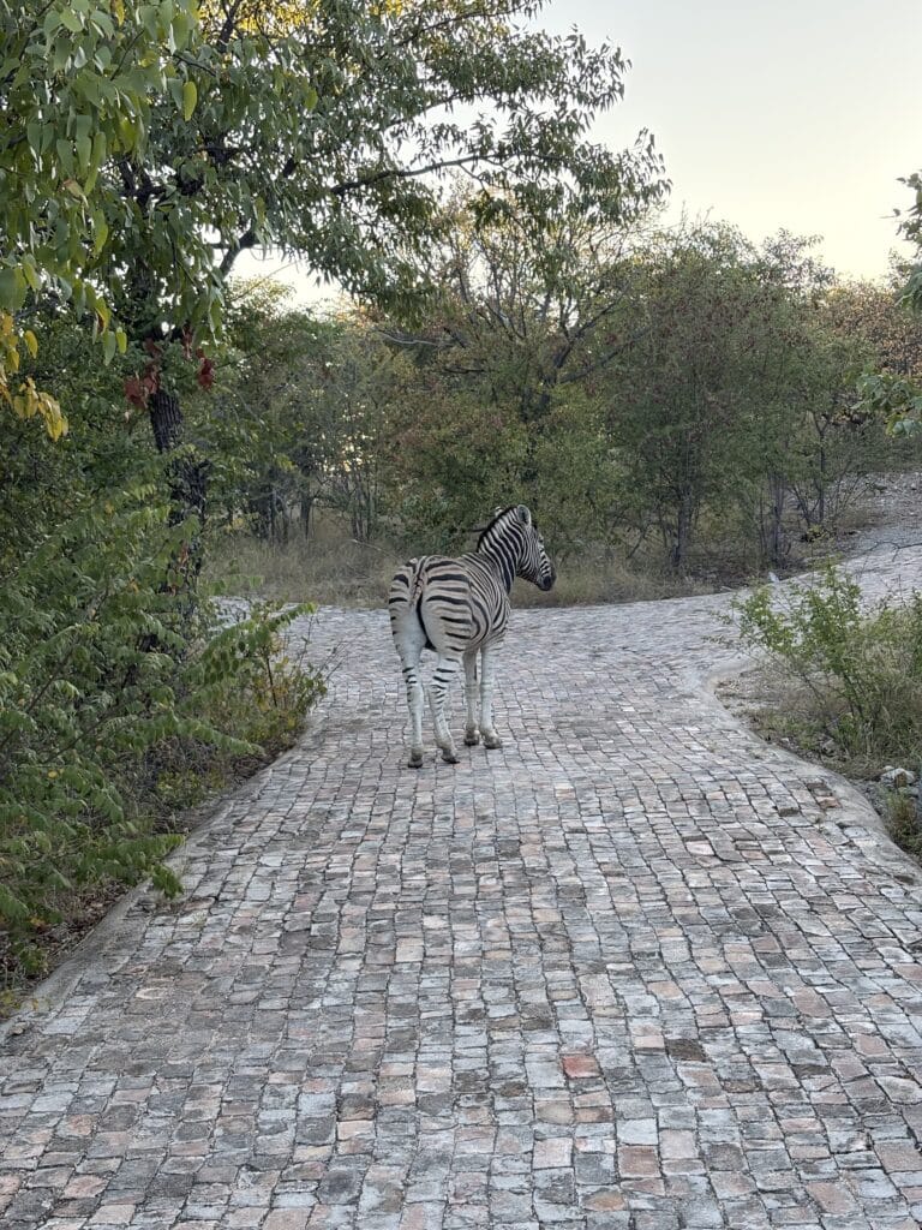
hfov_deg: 28.0
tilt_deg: -3.5
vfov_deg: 36.8
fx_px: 1847
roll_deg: +1.6
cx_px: 461
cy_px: 615
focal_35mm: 52
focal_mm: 5.96
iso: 50
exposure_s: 1/239
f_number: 1.6
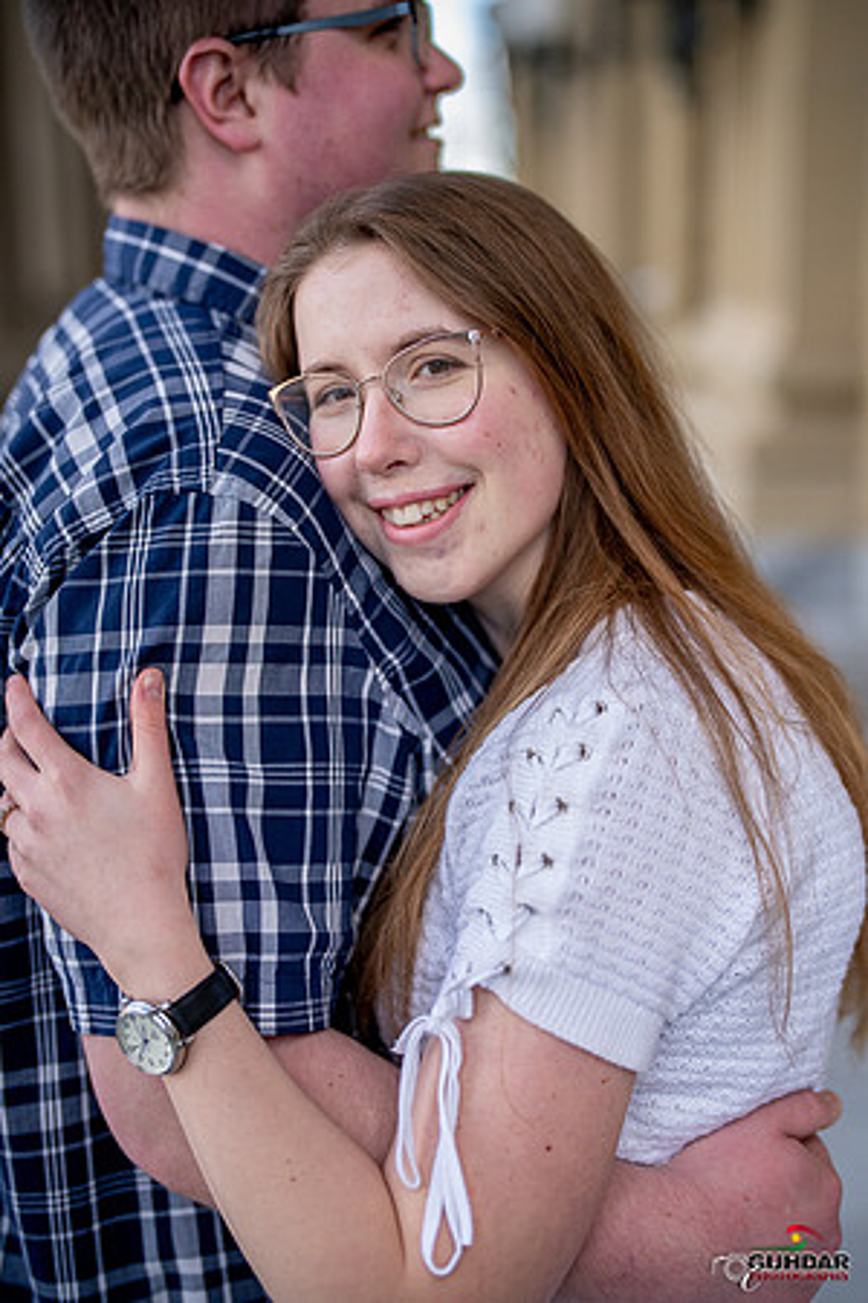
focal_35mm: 50
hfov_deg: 27.0
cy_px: 652
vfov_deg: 39.6
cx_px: 434
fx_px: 1808
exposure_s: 1/6400
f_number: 1.8
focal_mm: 50
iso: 1000
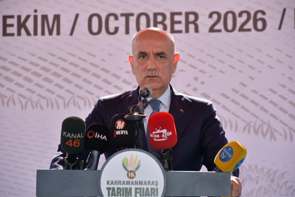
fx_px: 1721
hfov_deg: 9.8
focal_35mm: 210
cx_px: 148
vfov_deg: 6.5
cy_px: 98
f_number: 6.3
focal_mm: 140
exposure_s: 1/160
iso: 100
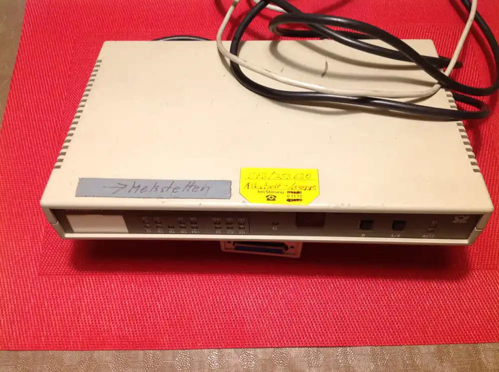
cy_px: 186
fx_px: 504
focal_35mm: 35
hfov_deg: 52.7
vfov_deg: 40.6
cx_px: 250
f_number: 2.4
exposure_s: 1/15
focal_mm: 4.28
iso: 160
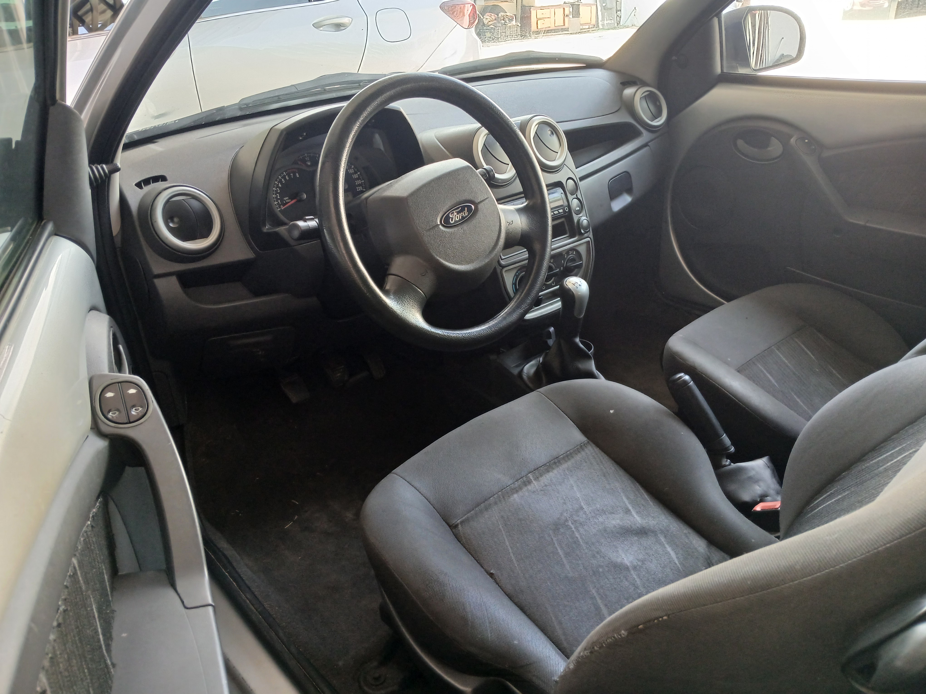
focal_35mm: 26
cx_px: 463
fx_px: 696
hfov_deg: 67.3
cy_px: 347
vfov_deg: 53.1
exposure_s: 1/60
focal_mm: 3.98
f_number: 1.8
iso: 250
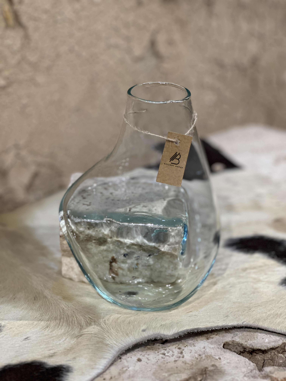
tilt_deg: -20.6
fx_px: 848
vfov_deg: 25.3
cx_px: 143
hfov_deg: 19.1
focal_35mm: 77
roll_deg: +0.4
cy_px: 190
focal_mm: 9
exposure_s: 1/100
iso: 200
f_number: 2.8
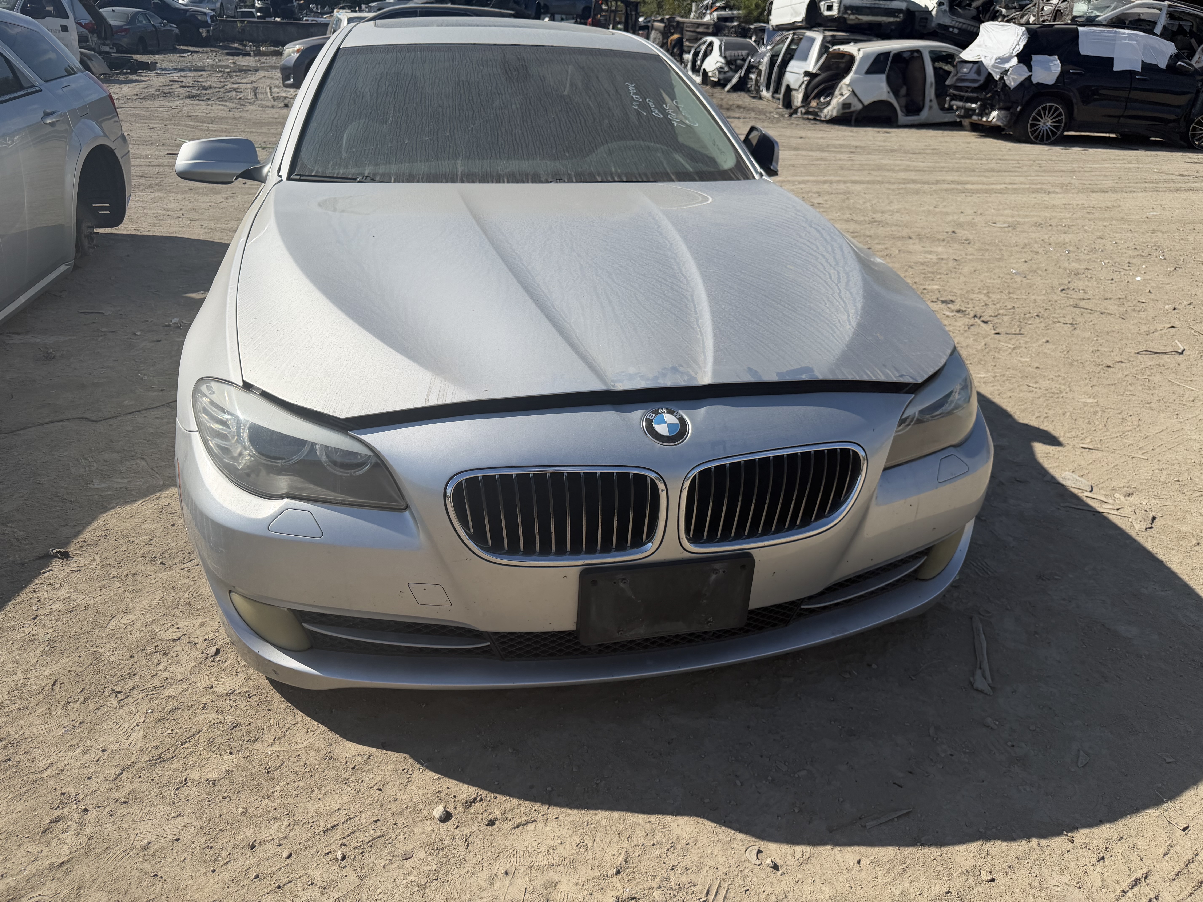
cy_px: 451
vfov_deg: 56.8
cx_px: 602
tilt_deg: -19.9
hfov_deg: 71.6
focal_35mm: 24
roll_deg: -0.8
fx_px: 834
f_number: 1.78
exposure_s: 1/7353
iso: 100
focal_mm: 6.76
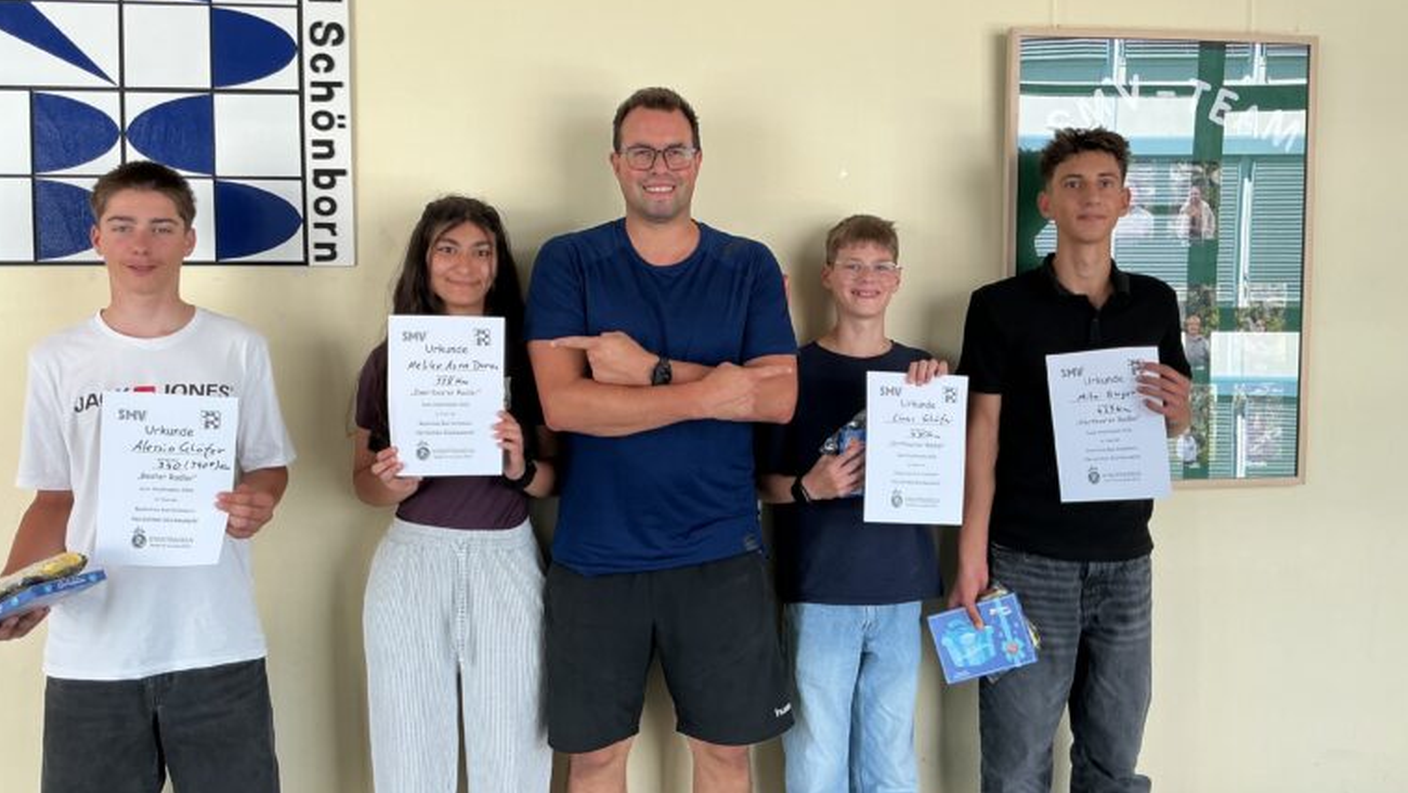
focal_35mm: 32
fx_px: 1195
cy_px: 366
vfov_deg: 36.7
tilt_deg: -1.4
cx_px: 702
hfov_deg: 61.0
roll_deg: +0.7
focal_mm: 3
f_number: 1.8
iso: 32
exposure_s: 1/100
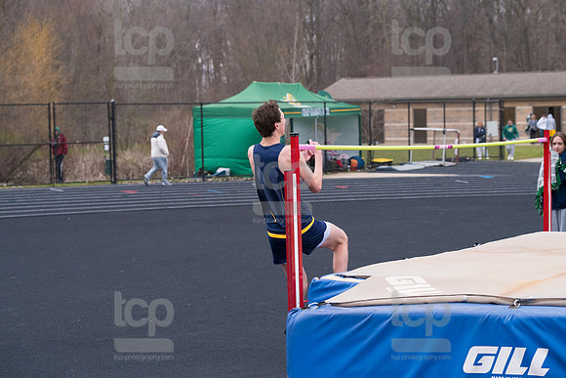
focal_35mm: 86
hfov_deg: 23.6
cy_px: 189
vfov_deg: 15.9
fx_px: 1352
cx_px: 283
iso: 2000
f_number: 5
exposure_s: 1/2000
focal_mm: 86
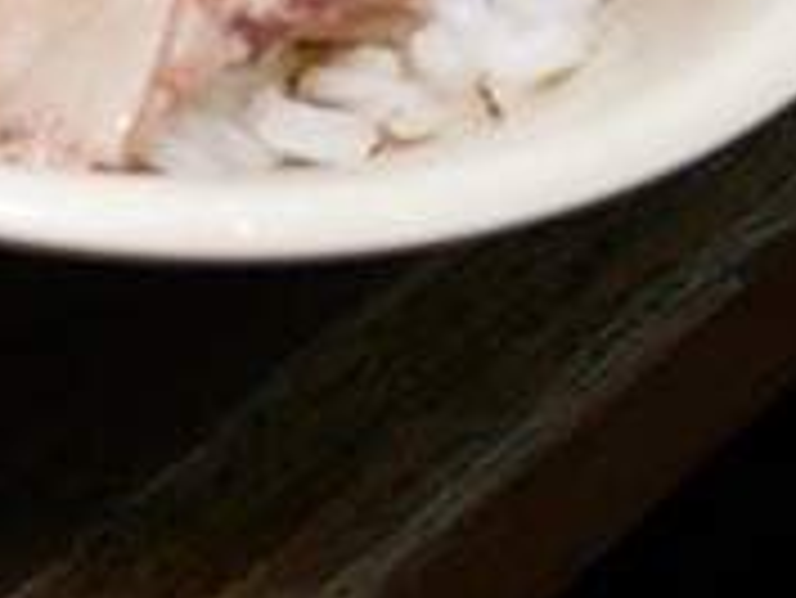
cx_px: -1030
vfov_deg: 8.4
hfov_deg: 10.9
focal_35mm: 158
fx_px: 3636
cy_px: -978
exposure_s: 1/160
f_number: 2.5
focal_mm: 14
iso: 200
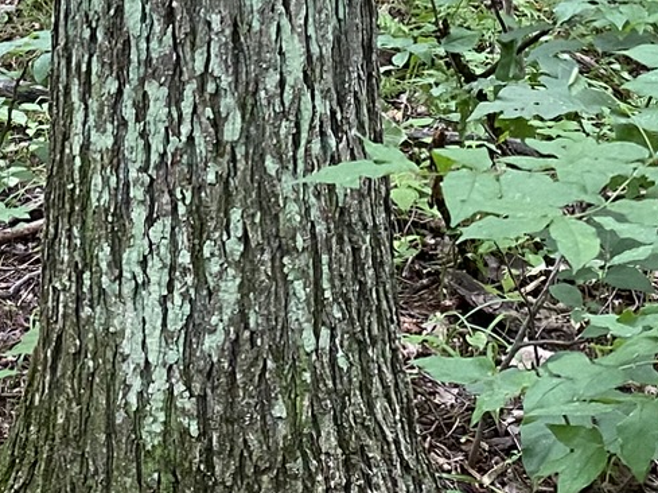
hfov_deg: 18.1
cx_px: 332
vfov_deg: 12.3
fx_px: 2070
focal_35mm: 109
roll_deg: +0.6
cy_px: -418
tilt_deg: -4.5
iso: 125
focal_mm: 4.25
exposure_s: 1/84
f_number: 1.8
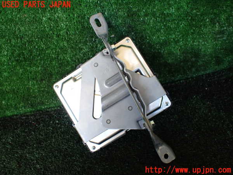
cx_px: 116
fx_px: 202
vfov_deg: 46.8
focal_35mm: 30
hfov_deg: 60.0
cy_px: 88
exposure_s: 1/125
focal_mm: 5.4
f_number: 2.3
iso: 250
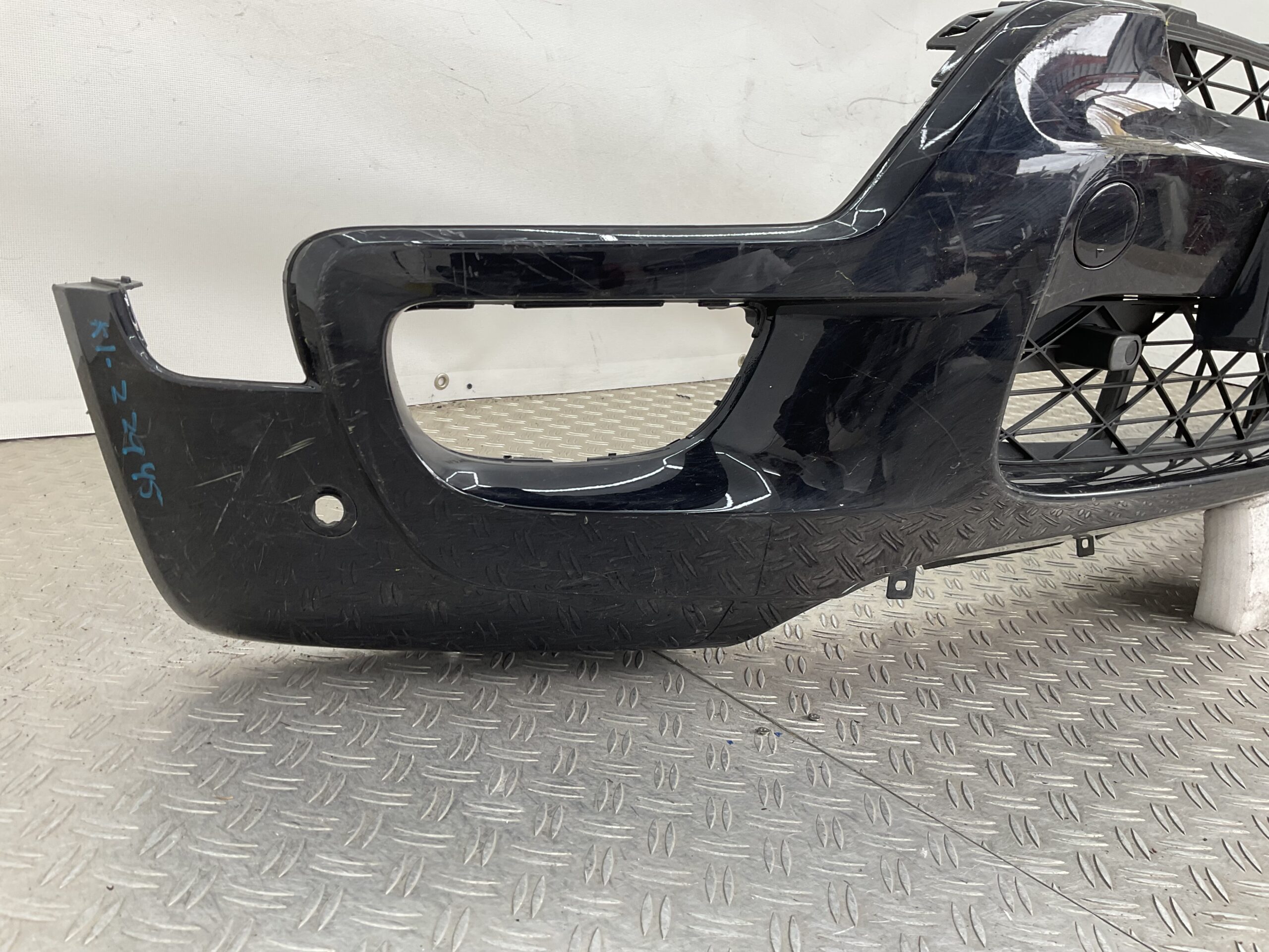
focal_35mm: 29
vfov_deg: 48.2
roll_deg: -5.1
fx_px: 1063
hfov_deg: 61.7
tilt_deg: -16.2
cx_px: 634
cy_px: 476
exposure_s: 1/100
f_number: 1.8
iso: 25
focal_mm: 3
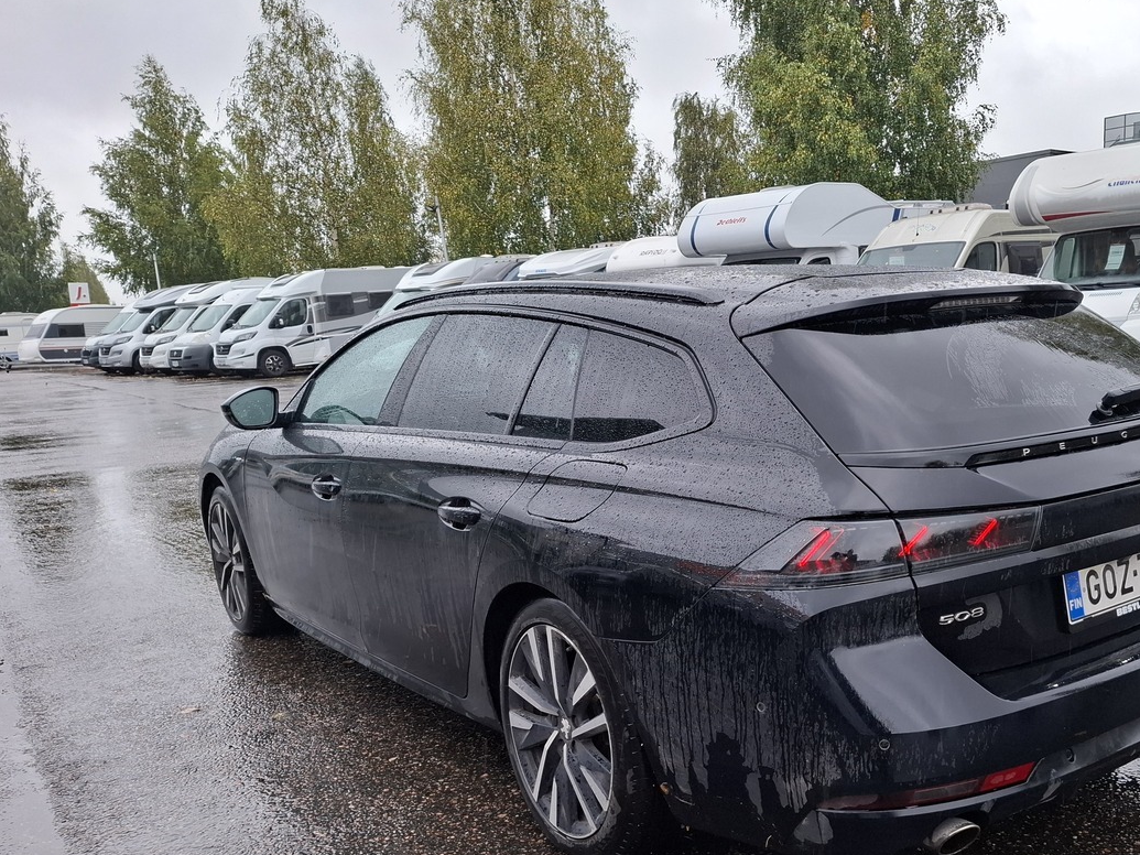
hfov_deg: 55.5
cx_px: 773
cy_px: 491
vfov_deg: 44.0
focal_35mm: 32
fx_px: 1054
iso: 50
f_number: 1.8
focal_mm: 5.54
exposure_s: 1/158
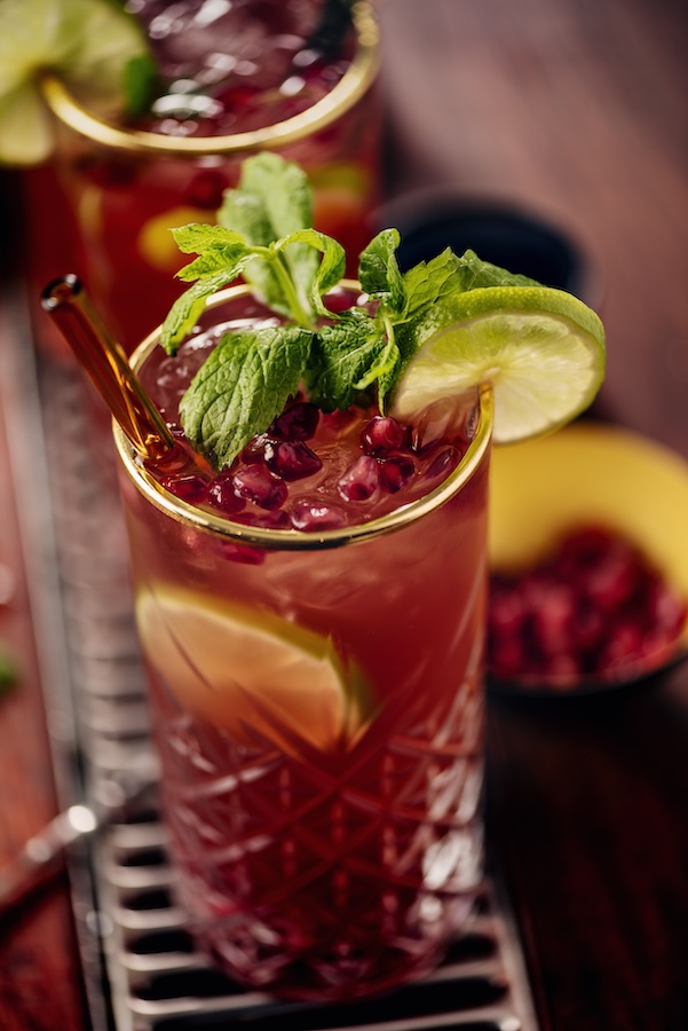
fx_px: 3006
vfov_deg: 19.4
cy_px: 516
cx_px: 344
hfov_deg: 13.1
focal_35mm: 105
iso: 64
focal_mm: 105
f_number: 3
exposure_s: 1/160
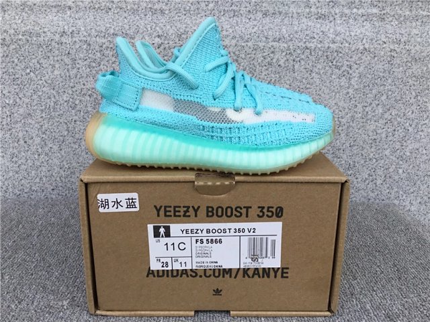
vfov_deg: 45.4
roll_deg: -0.7
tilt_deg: -15.5
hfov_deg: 58.4
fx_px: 385
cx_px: 215
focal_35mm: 31
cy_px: 161
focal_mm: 3.3
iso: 25
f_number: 2.4
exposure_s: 1/488
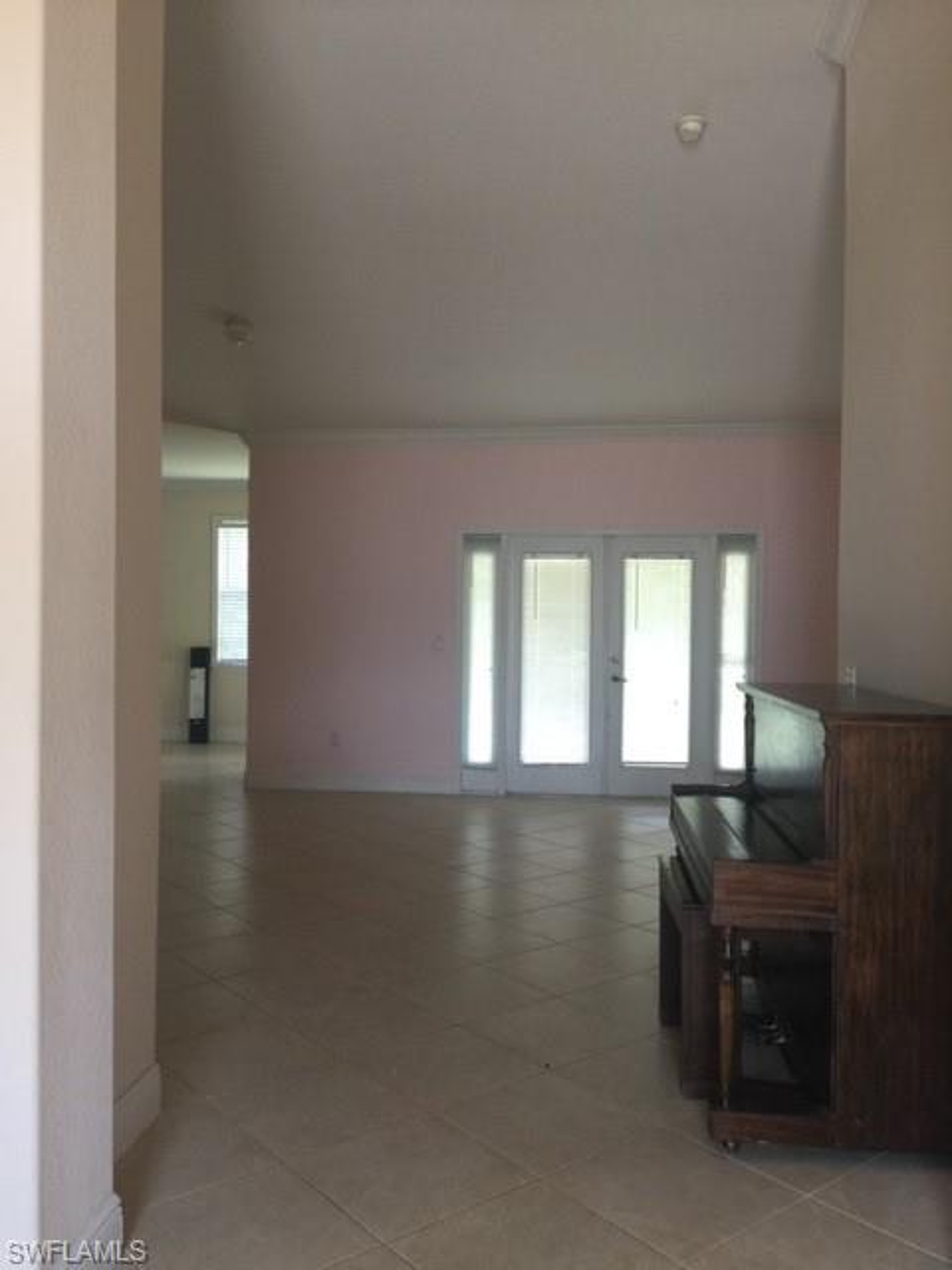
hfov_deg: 48.2
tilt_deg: +0.0
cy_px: 635
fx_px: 1063
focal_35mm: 29
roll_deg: -1.0
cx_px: 476
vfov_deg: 61.7
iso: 40
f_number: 2.2
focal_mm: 4.15
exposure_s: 1/30
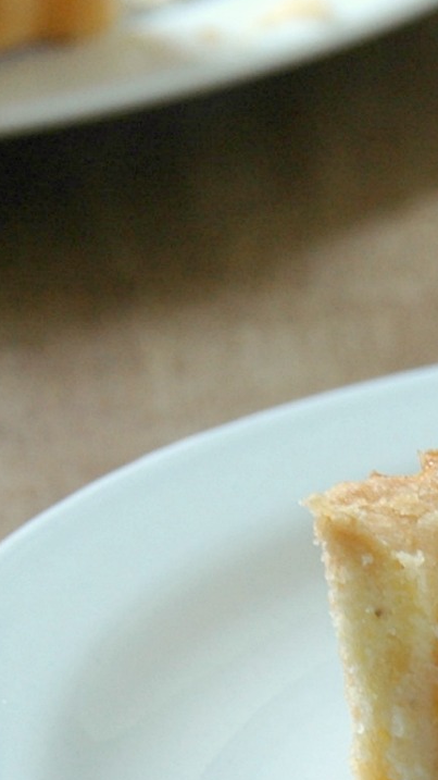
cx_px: 615
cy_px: 658
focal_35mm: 307
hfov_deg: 3.9
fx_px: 6342
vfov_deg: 7.0
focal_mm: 50
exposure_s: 1/40
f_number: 5
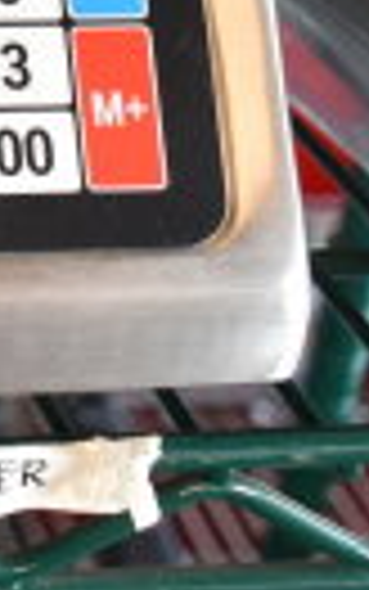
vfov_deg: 14.2
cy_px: -142
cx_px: -810
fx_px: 2282
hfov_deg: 7.8
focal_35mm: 142
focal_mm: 20
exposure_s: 1/30
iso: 800
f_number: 3.5
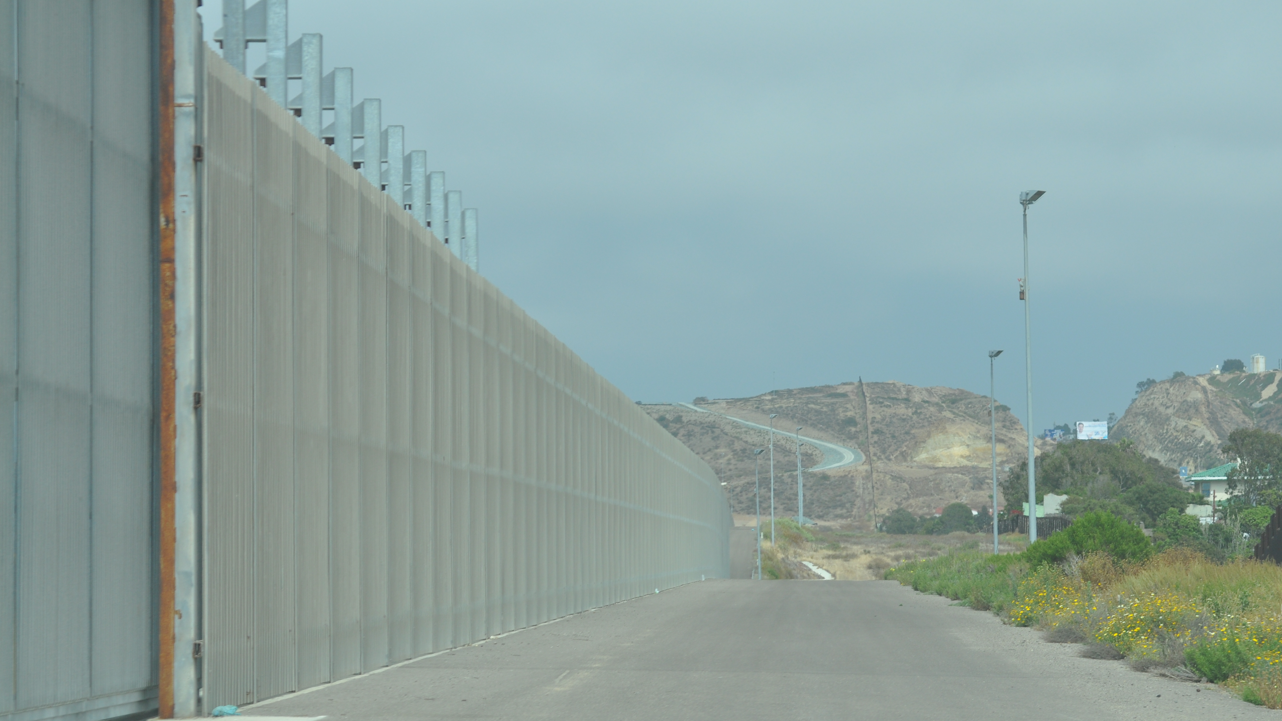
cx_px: 641
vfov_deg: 12.4
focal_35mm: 98
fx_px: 3331
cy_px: 420
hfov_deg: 21.8
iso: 250
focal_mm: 62
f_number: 5.6
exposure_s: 1/500
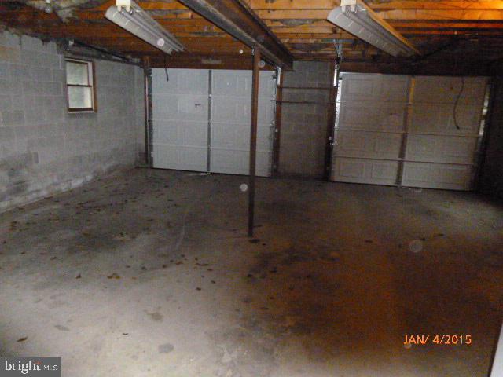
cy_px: 188
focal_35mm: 25
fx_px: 363
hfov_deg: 69.4
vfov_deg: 54.9
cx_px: 252
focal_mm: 4.5
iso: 1600
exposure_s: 1/60
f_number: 3.1
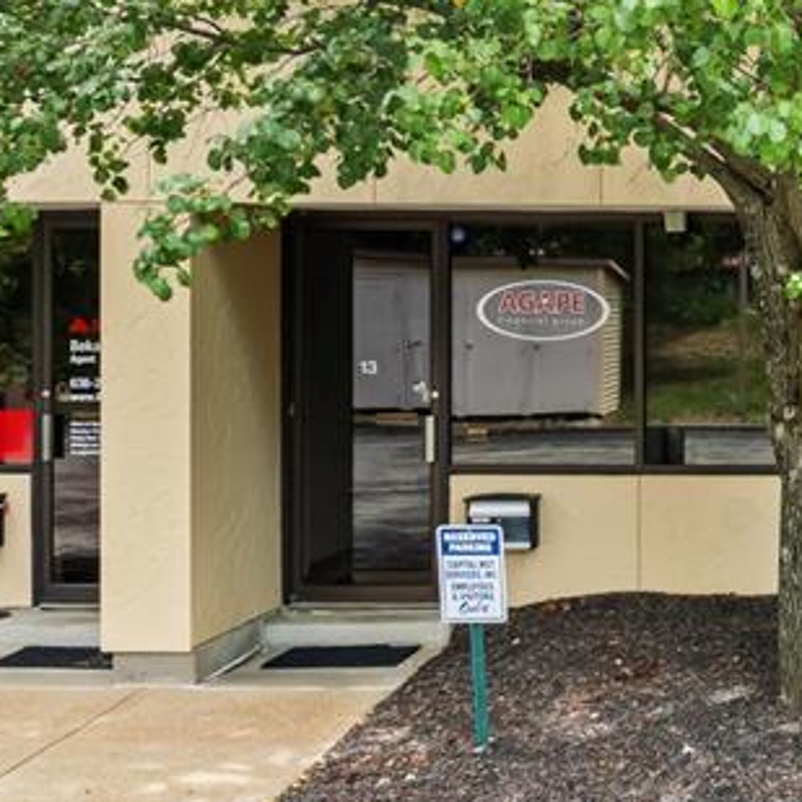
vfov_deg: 27.6
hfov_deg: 24.3
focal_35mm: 62
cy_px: 269
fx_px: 1625
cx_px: 1041
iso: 130
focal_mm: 8.38
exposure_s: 1/500
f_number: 2.8
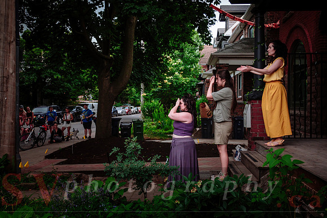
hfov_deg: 54.4
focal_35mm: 35
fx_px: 318
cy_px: 109
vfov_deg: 37.9
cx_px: 164
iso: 1600
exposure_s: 1/250
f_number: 2.8
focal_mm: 23.4
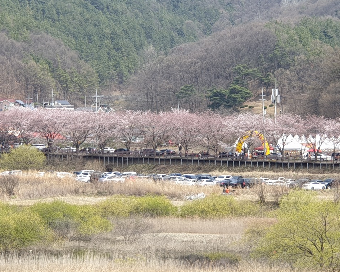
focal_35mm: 55
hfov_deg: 34.1
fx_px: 553
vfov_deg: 27.6
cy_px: 135
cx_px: 182
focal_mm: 6
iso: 25
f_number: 2.4
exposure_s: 1/397
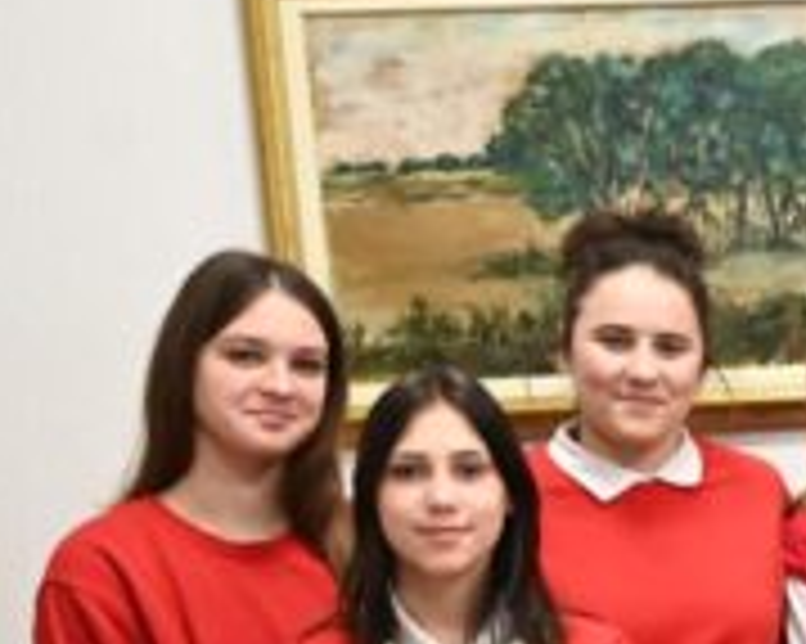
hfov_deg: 13.4
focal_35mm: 125
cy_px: 723
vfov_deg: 12.1
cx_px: 1562
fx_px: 2980
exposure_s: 1/320
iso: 5600
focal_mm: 31
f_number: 4
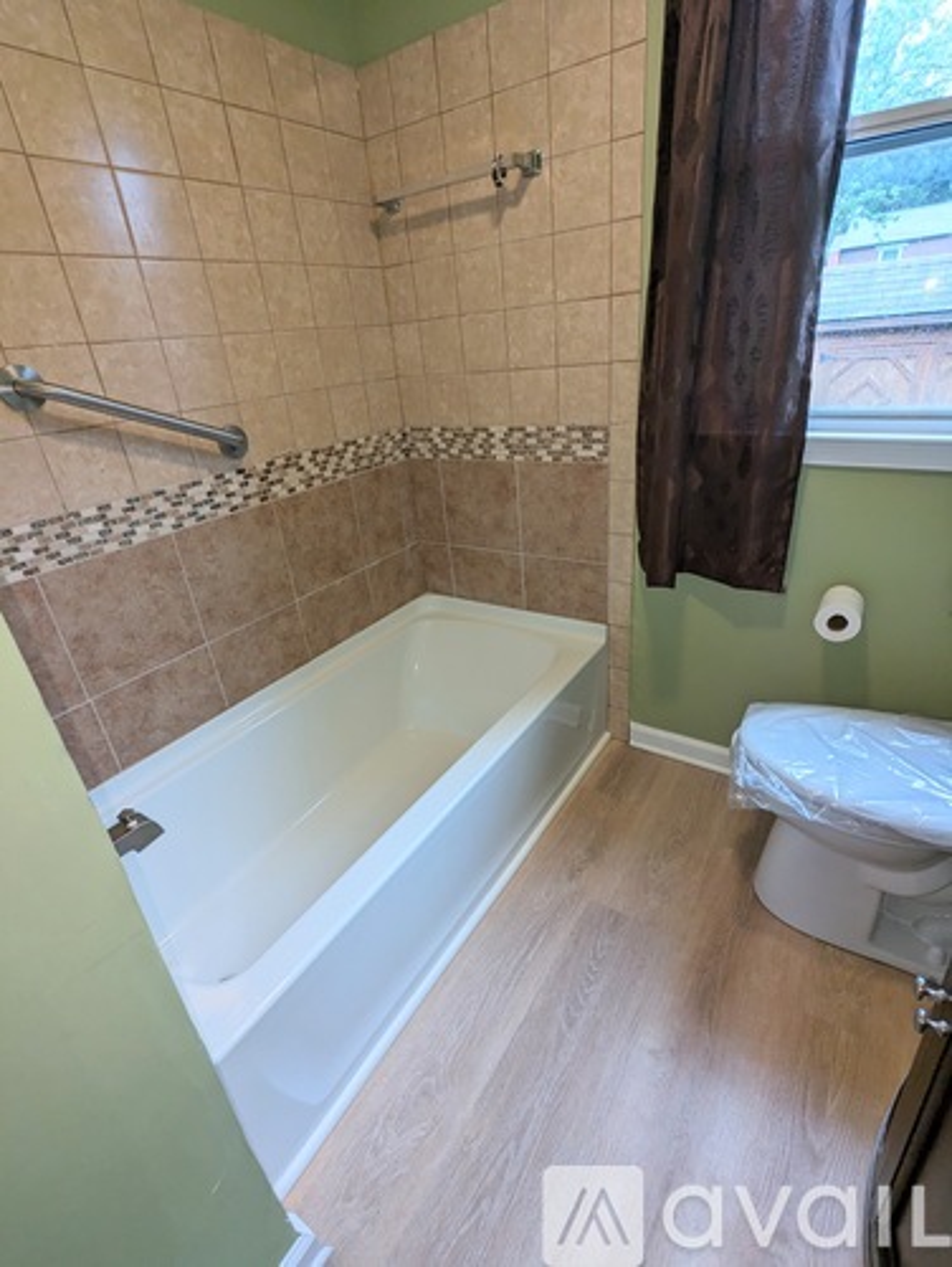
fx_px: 586
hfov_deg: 78.2
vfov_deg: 94.4
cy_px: 634
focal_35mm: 16
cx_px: 476
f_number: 2.2
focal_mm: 2.35
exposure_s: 1/60
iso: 225
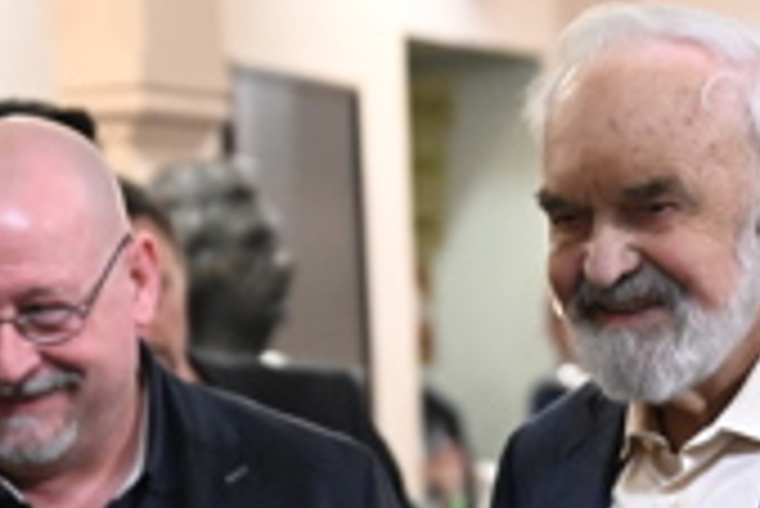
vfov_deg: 4.8
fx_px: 6043
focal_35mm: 286
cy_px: 679
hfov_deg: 7.2
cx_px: 346
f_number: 2.8
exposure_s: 1/125
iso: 4000
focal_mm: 70
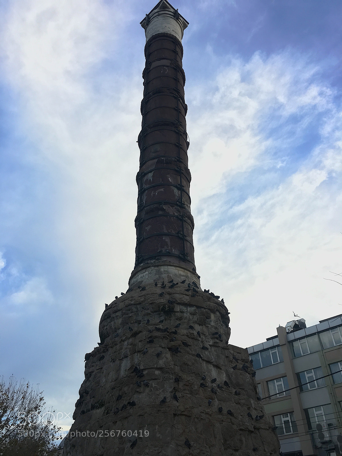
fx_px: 382
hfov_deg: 48.2
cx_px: 171
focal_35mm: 29
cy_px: 228
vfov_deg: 61.7
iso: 25
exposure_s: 1/100
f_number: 2.2
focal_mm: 4.15
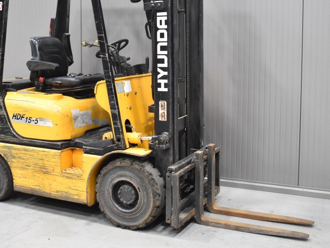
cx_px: 119
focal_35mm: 53
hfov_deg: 35.9
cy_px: 86
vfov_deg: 27.4
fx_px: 505
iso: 1600
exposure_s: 1/30
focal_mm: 24
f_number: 4.5
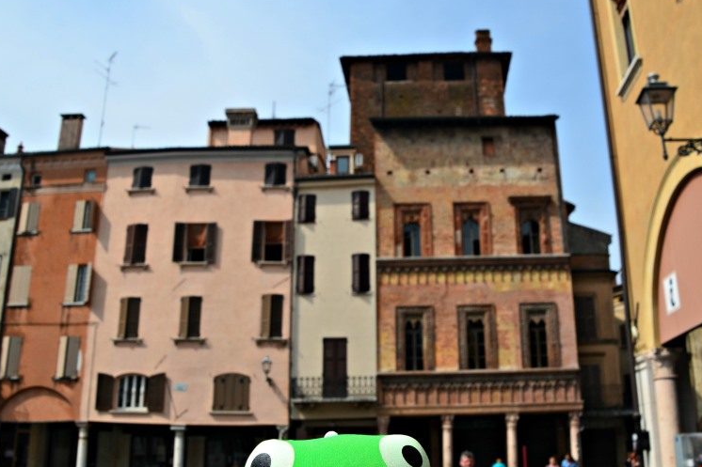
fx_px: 721
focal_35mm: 37
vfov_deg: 35.9
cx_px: 378
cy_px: 215
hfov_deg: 51.8
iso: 200
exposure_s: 1/400
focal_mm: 18
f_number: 11
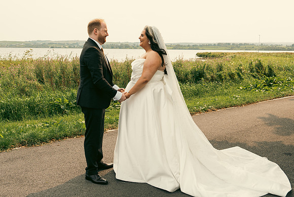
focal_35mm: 36
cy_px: 98
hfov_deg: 53.1
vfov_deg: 36.9
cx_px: 147
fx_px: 294
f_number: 3.5
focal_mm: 24
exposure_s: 1/320
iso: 125
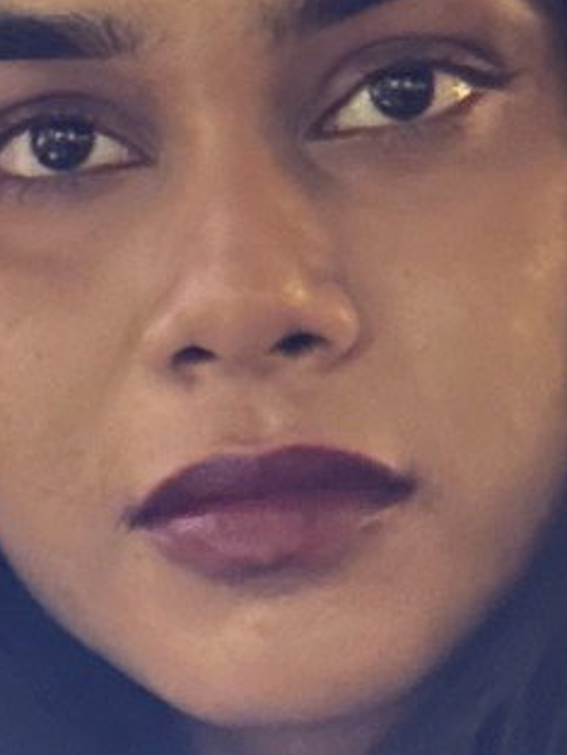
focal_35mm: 184
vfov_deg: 10.7
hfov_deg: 8.1
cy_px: 666
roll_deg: -2.7
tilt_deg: -3.2
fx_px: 4016
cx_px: 94
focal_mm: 6.86
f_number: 1.78
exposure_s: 1/14
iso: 1600
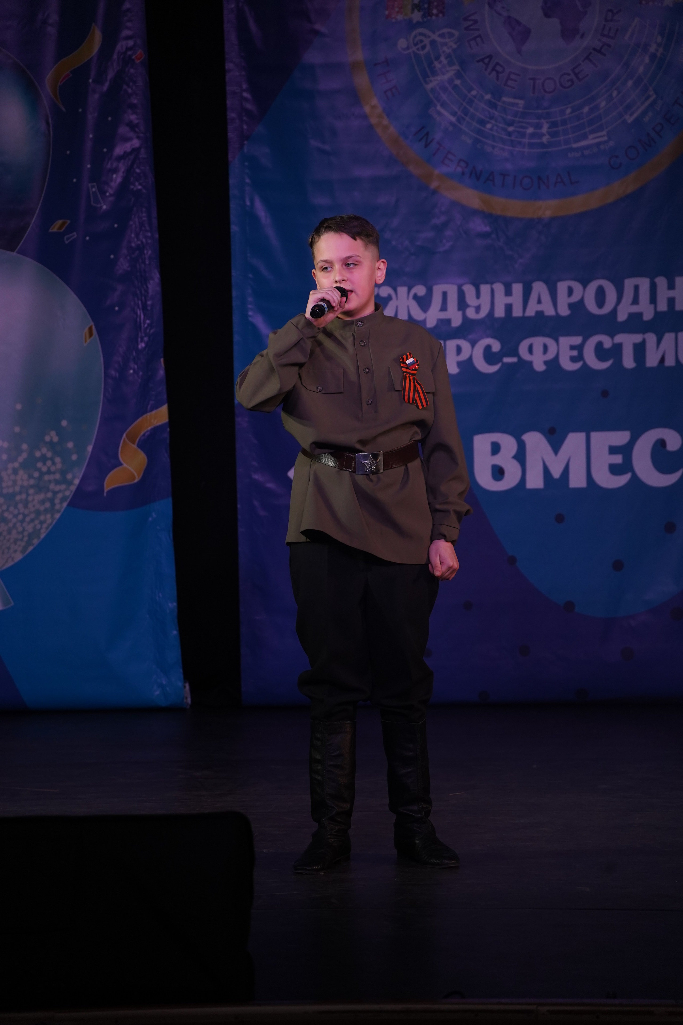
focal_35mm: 172
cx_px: 342
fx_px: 4894
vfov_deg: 11.9
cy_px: 512
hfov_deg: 8.0
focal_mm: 172
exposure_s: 1/250
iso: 1600
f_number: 5.6
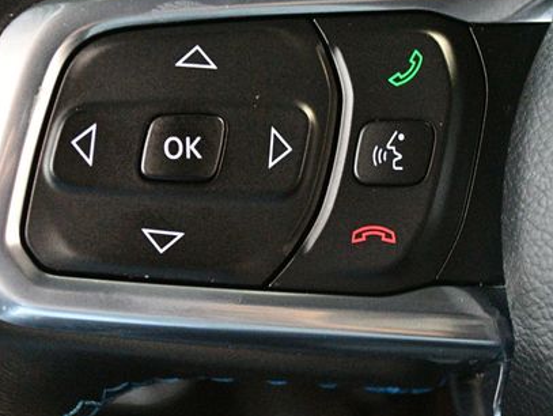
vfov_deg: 19.2
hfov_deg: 25.3
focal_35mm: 77
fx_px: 1231
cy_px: 204
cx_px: 272
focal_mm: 34
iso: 12800
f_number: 5
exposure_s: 1/25
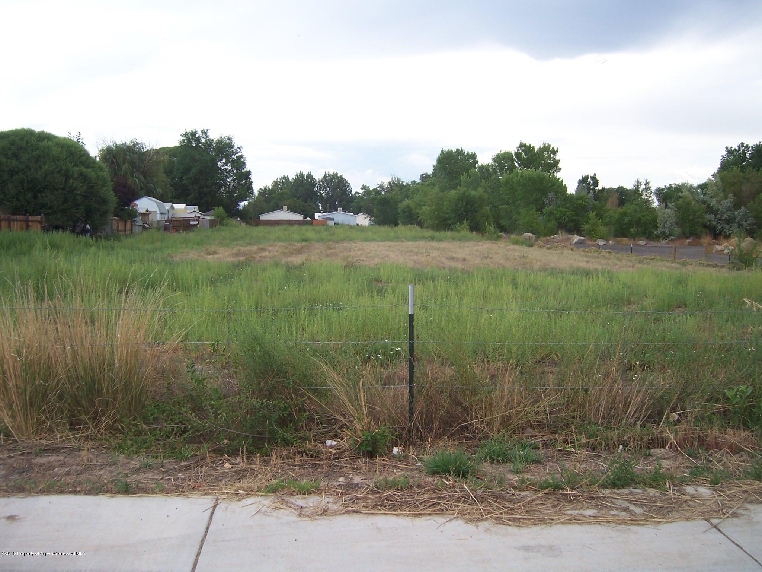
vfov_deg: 39.7
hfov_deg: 51.4
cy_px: 286
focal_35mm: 36
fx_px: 792
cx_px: 381
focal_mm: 6
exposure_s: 1/500
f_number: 3
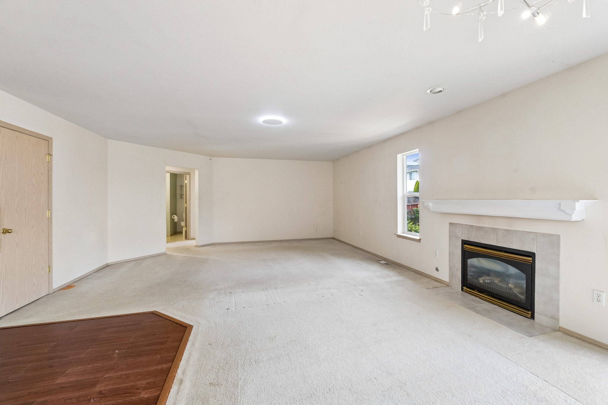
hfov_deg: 100.4
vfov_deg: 77.3
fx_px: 253
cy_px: 202
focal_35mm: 15
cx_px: 304
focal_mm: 10
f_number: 9
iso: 250
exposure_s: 1/8
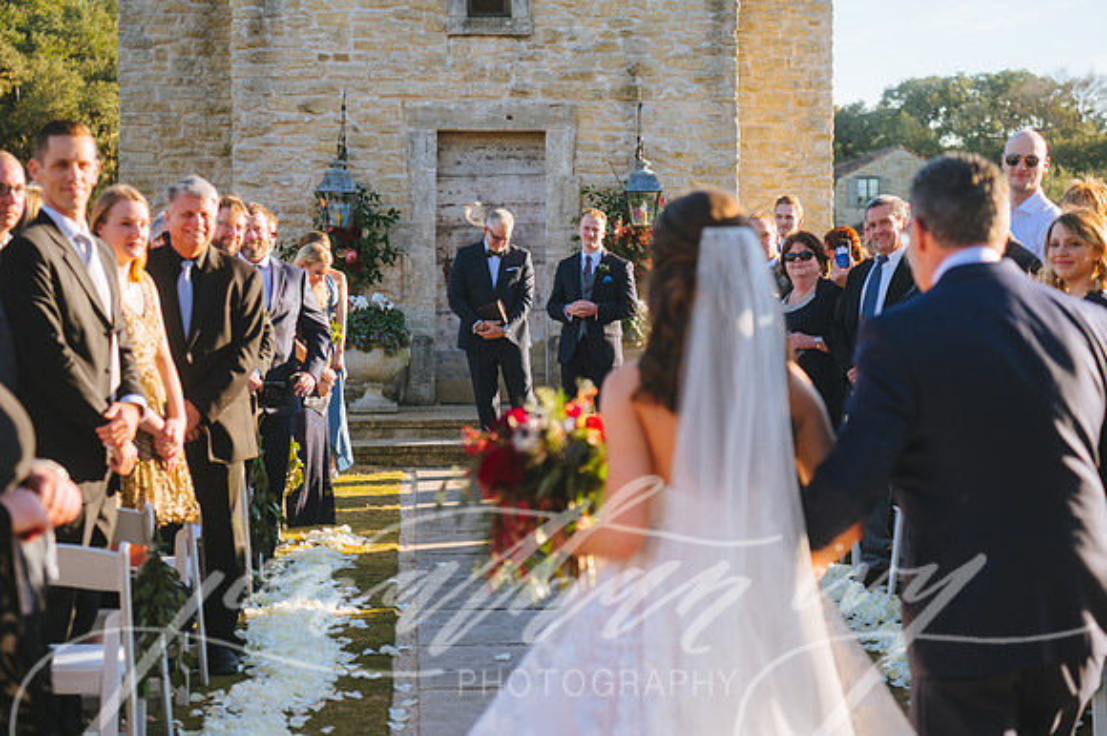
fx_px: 2423
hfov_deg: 25.7
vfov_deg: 17.3
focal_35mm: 79
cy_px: 332
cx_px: 554
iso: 100
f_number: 3.5
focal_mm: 70
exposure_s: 1/640
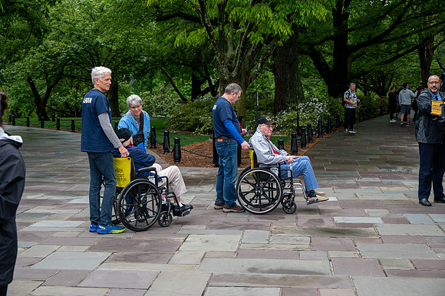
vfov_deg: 23.4
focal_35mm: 58
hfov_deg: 34.5
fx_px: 717
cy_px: 148
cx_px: 222
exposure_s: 1/100
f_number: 6.3
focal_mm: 58
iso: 200
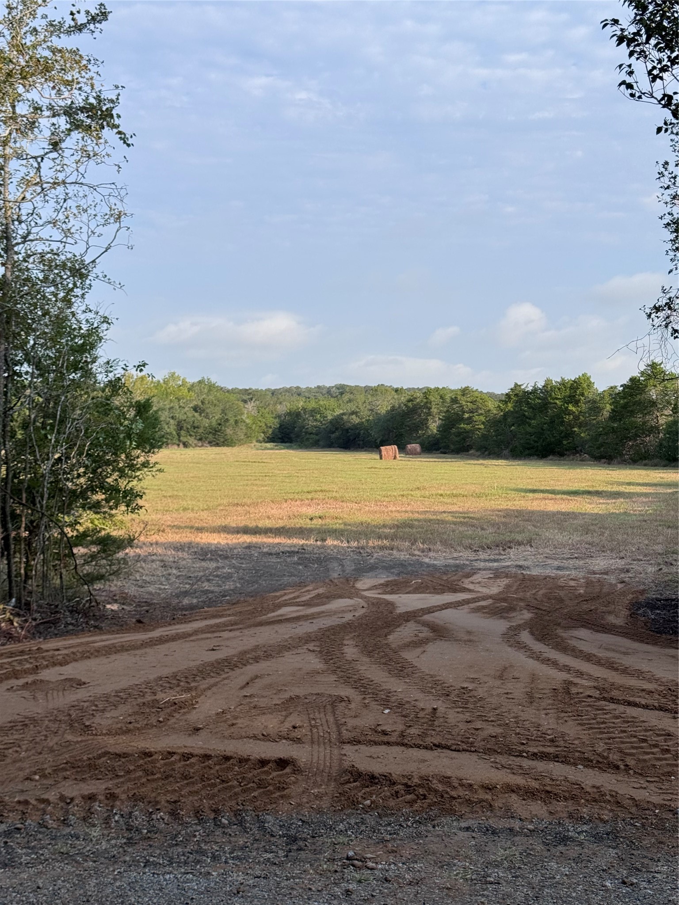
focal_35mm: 48
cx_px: 340
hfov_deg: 30.3
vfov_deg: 39.7
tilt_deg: -1.0
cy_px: 452
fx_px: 1255
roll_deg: +0.3
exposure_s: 1/2415
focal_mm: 6.76
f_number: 1.78
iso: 64
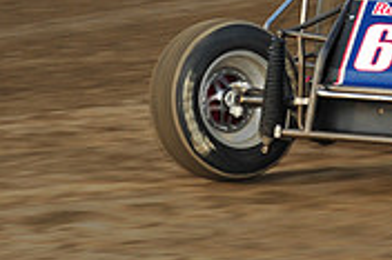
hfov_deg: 5.2
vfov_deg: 3.5
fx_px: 4297
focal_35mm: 395
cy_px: -38
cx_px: 537
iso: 400
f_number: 8
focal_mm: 120
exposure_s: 1/320
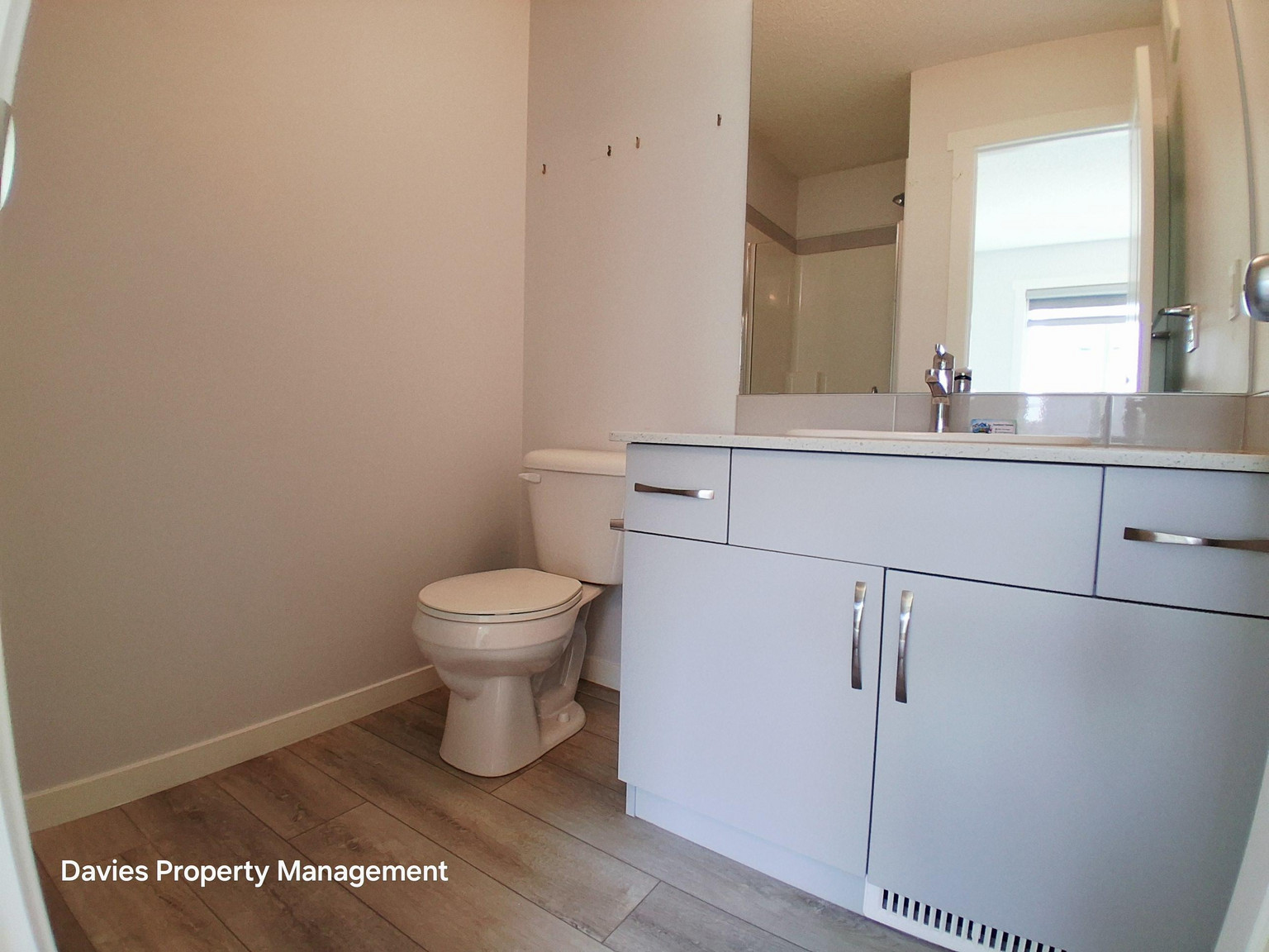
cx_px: 634
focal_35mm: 17
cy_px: 476
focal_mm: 1.4
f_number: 2.2
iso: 100
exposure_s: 1/60
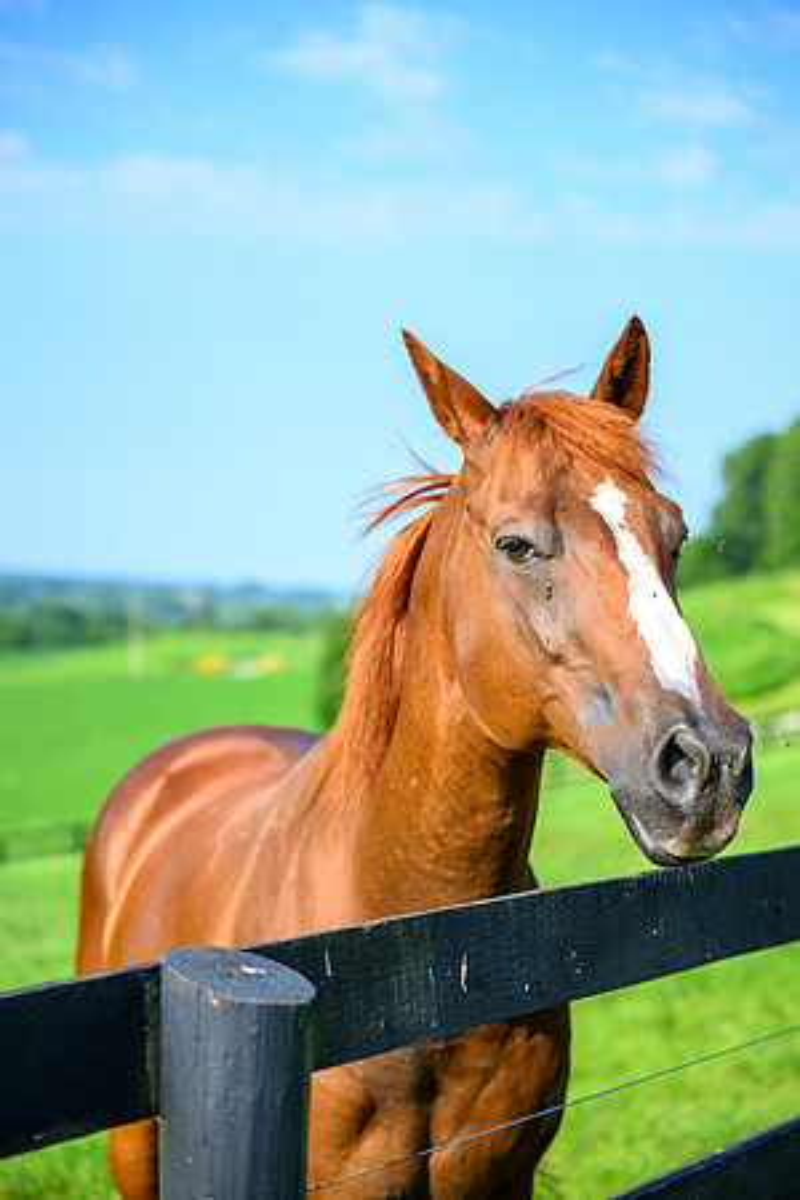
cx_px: 400
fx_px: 2333
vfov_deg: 28.8
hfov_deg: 19.5
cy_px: 600
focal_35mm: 70
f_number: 2.8
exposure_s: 1/1250
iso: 100
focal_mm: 70
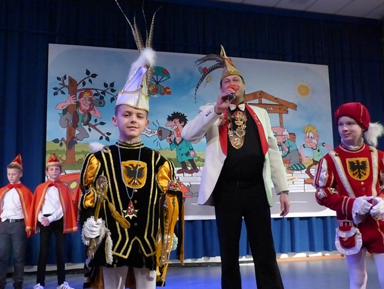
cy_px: 144
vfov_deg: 34.4
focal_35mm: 42
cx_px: 192
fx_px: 466
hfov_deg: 44.8
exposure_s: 1/200
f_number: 4
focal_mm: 7.6
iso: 1600
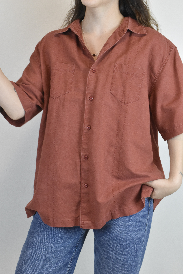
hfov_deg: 21.6
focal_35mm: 63
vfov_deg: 31.9
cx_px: 92
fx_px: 480
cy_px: 137
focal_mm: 42
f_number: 18
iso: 1600
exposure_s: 1/40
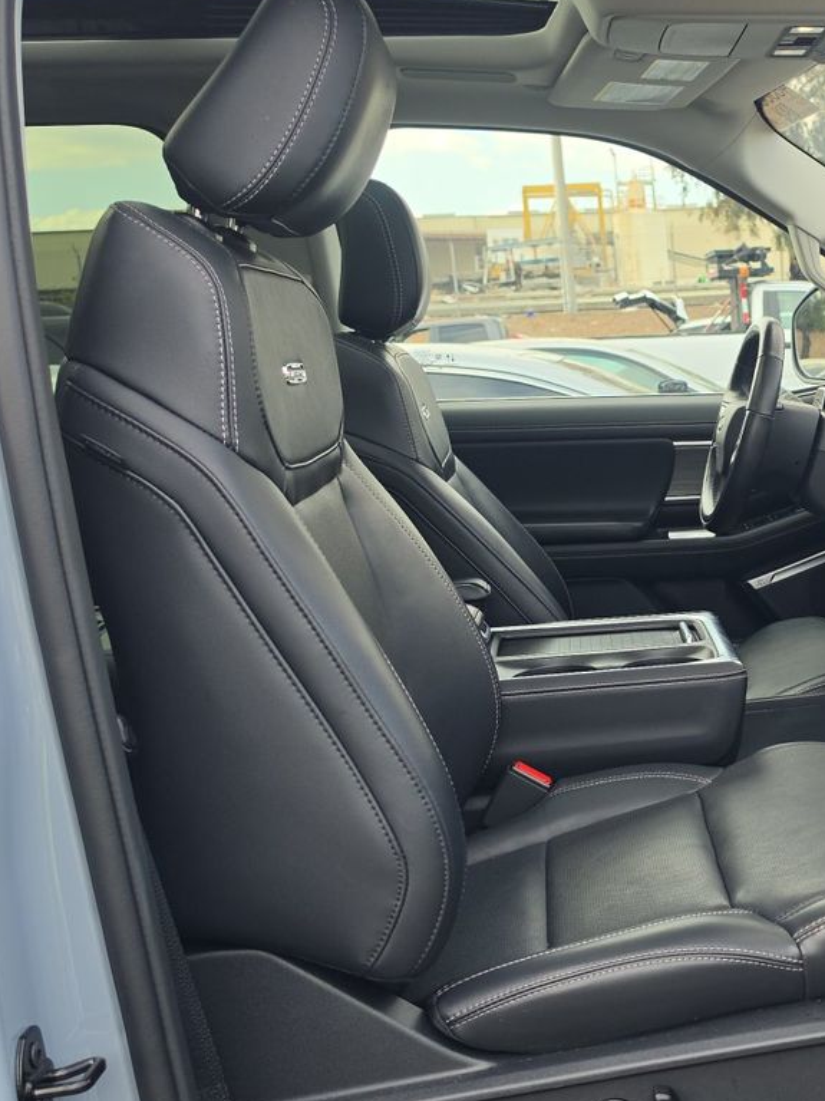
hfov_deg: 28.6
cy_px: 570
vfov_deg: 39.7
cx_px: 798
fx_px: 1526
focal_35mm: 48
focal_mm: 6.5
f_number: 1.4
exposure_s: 1/183
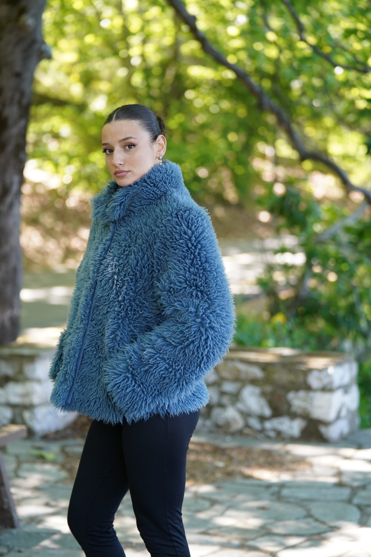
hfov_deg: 16.1
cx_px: 186
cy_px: 278
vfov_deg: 23.9
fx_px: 1314
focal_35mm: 85
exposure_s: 1/320
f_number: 2.8
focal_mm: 85
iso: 500
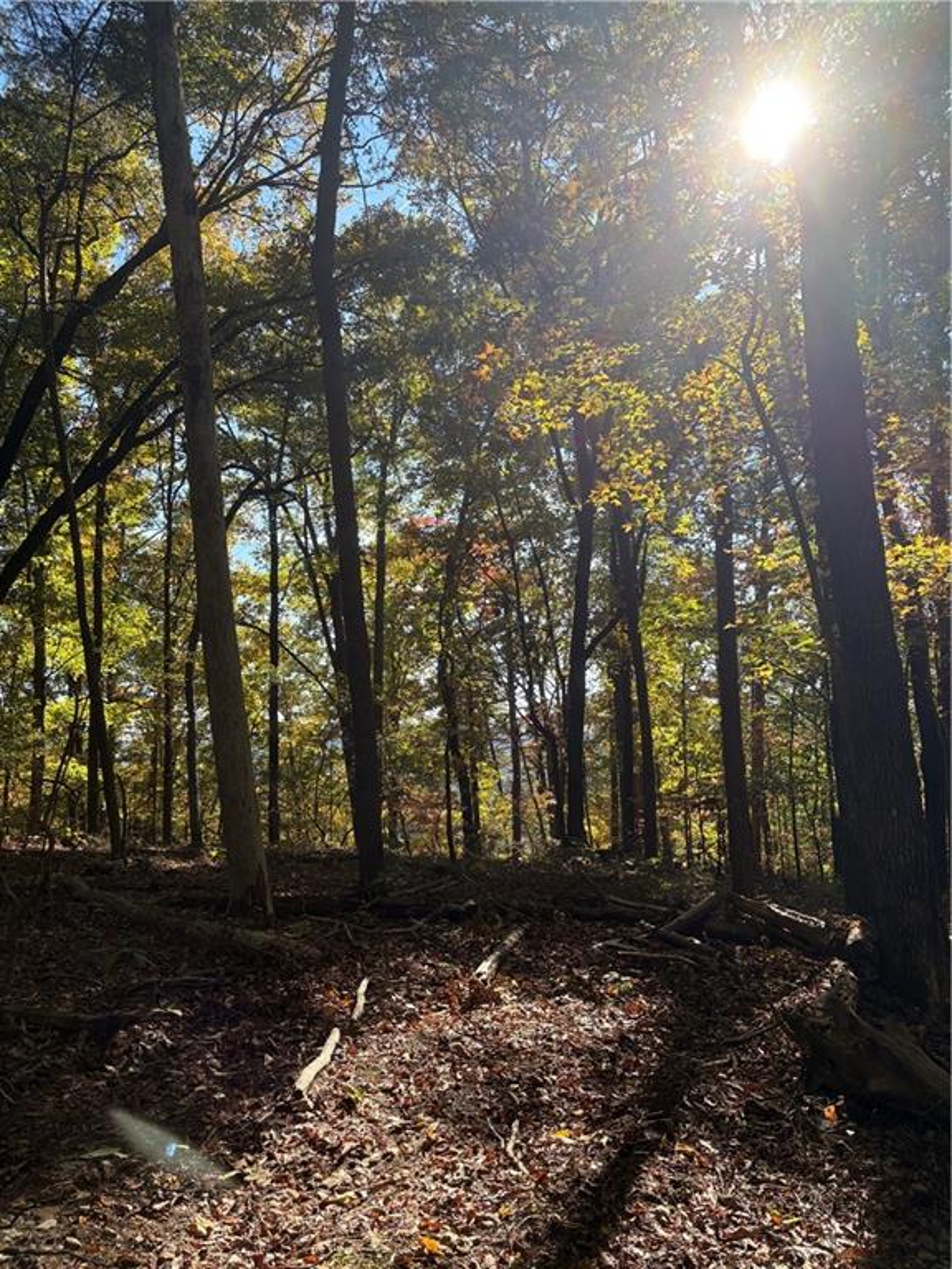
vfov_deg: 67.3
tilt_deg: +5.1
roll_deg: +4.2
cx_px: 476
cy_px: 634
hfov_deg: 53.1
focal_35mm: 26
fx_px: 953
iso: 64
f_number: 1.6
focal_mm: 5.96
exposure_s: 1/1175
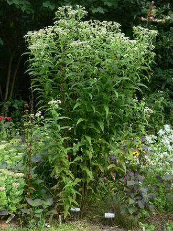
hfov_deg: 22.6
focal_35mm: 65
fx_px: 433
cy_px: 116
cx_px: 86
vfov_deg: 29.8
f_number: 2.8
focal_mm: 10.8
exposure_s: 1/160
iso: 80
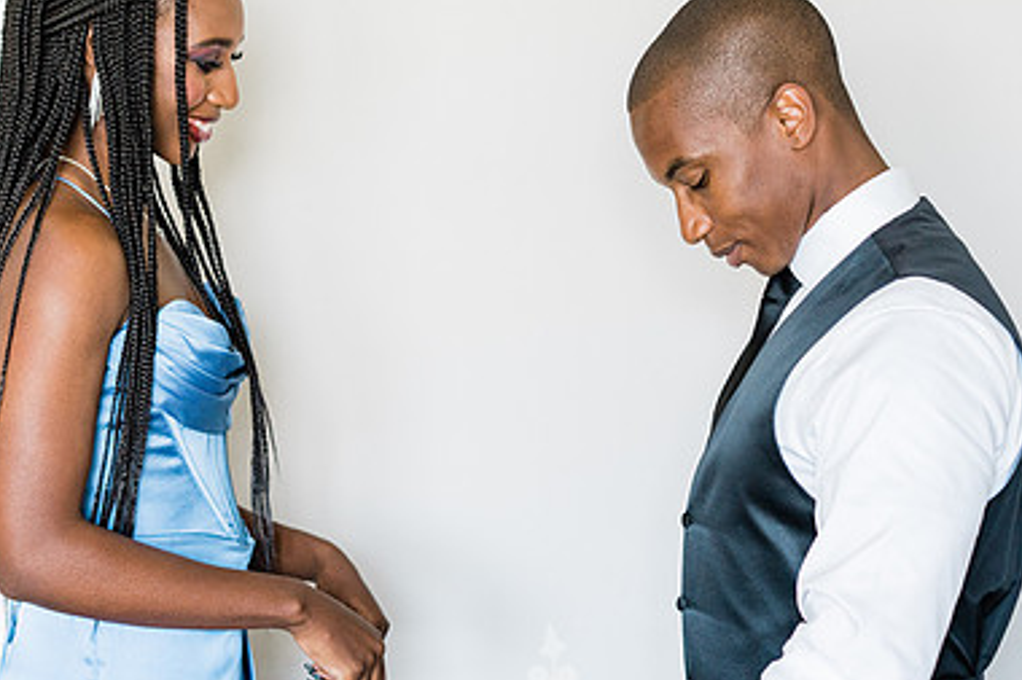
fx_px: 2384
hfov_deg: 24.2
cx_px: 554
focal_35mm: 84
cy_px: 318
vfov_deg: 16.2
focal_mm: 55
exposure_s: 1/125
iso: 800
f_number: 2.8
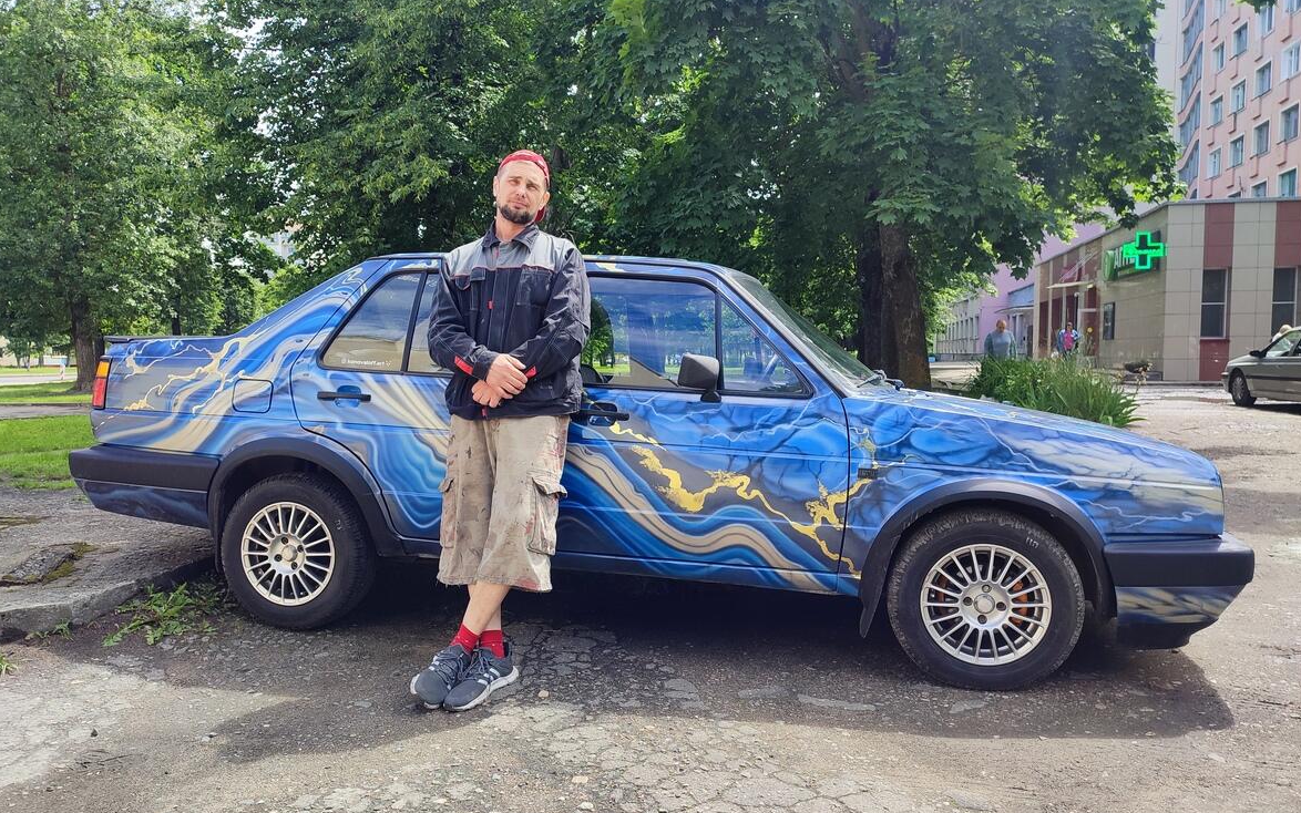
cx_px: 642
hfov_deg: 70.4
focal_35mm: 26
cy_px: 418
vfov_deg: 47.6
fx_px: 922
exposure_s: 1/306
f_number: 1.89
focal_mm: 5.89
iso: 50
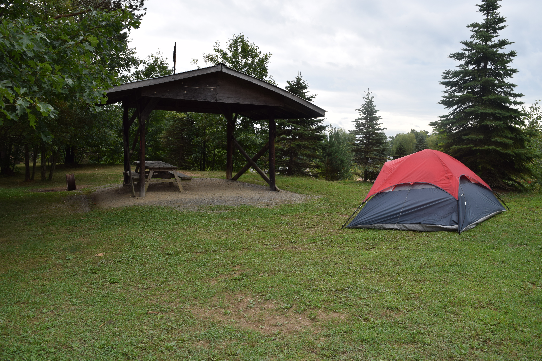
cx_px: 271
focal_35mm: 32
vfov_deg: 41.7
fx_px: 474
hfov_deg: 59.5
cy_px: 180
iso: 100
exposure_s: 1/200
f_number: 7.1
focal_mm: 21
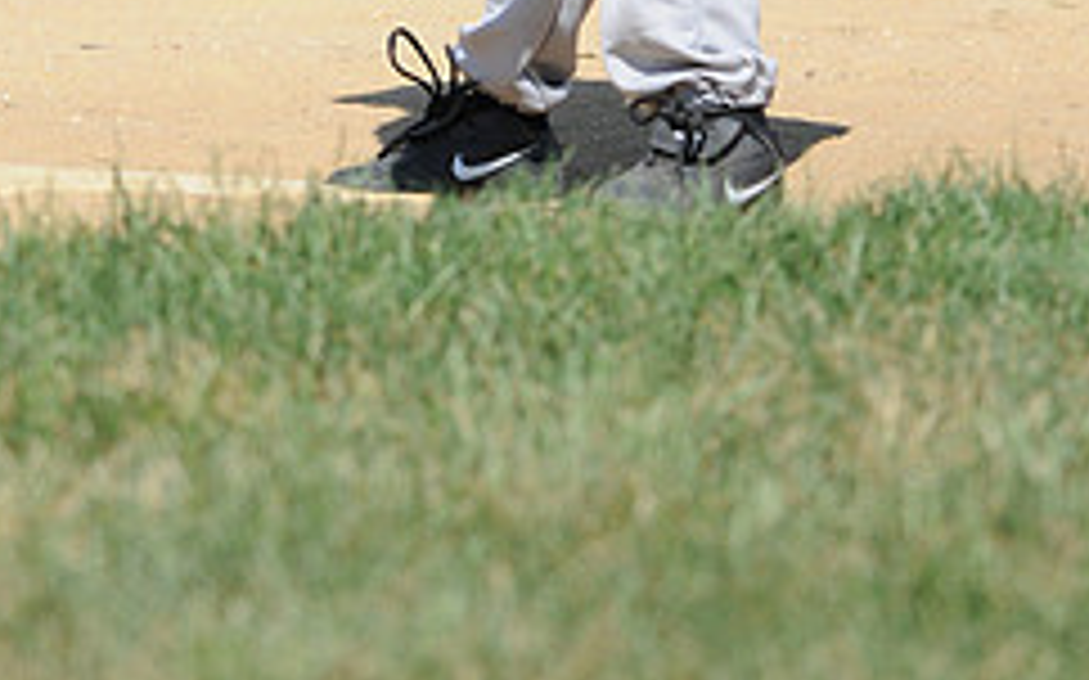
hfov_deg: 1.9
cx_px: 335
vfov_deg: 1.2
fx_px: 32513
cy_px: -351
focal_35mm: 1096
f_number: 4
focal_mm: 300
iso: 200
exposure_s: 1/2000
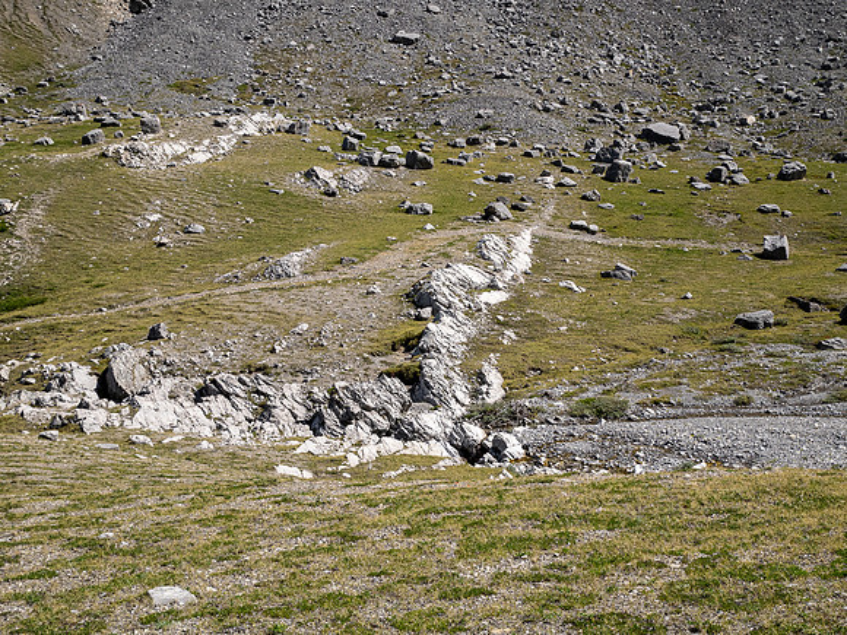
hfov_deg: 30.3
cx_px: 424
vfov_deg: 22.9
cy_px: 318
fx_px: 1566
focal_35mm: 64
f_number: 8
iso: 200
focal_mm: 32
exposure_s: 1/250
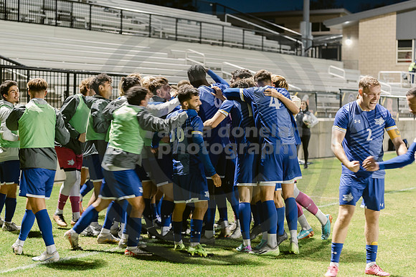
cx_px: 208
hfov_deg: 28.8
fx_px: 809
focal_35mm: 70
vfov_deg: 19.5
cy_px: 138
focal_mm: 70
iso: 1600
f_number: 2.8
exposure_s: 1/50
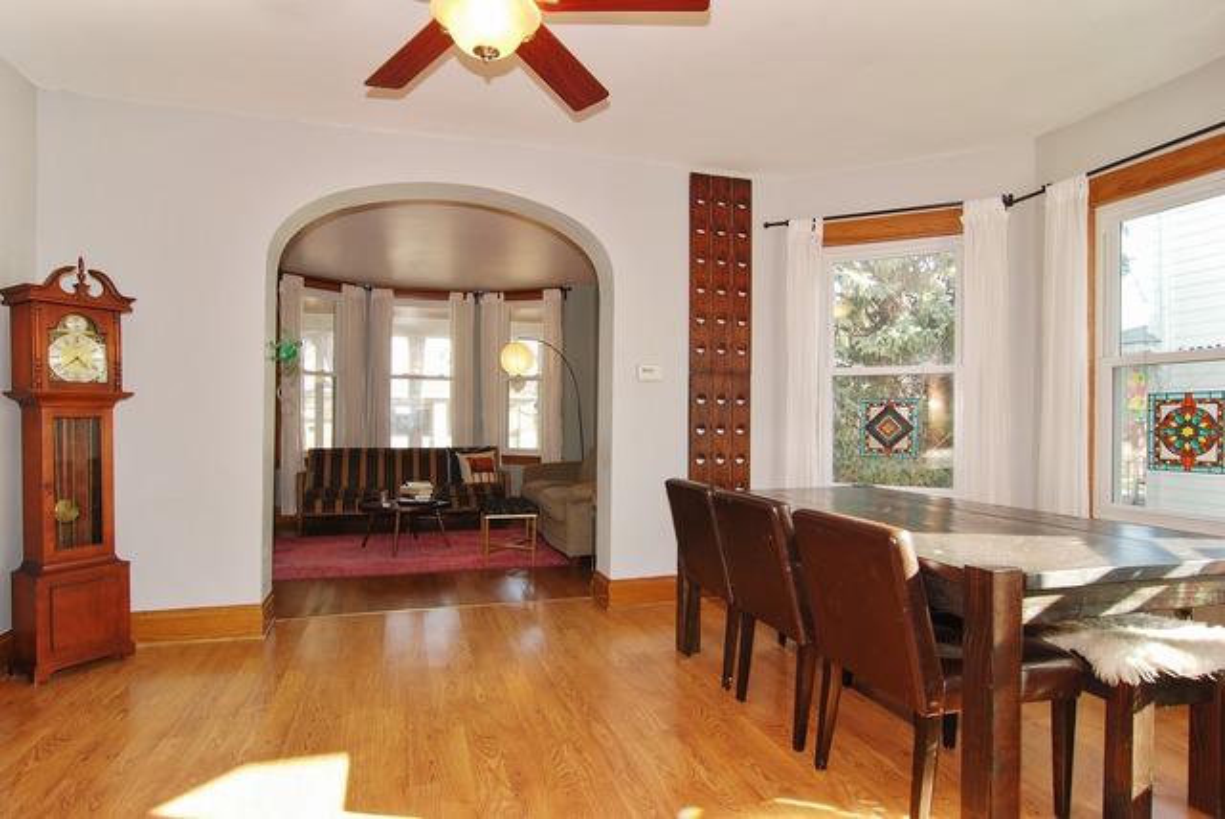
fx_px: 613
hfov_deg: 89.9
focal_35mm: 18
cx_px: 612
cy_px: 410
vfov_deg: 67.5
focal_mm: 12
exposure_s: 1/10
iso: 100
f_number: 5.6
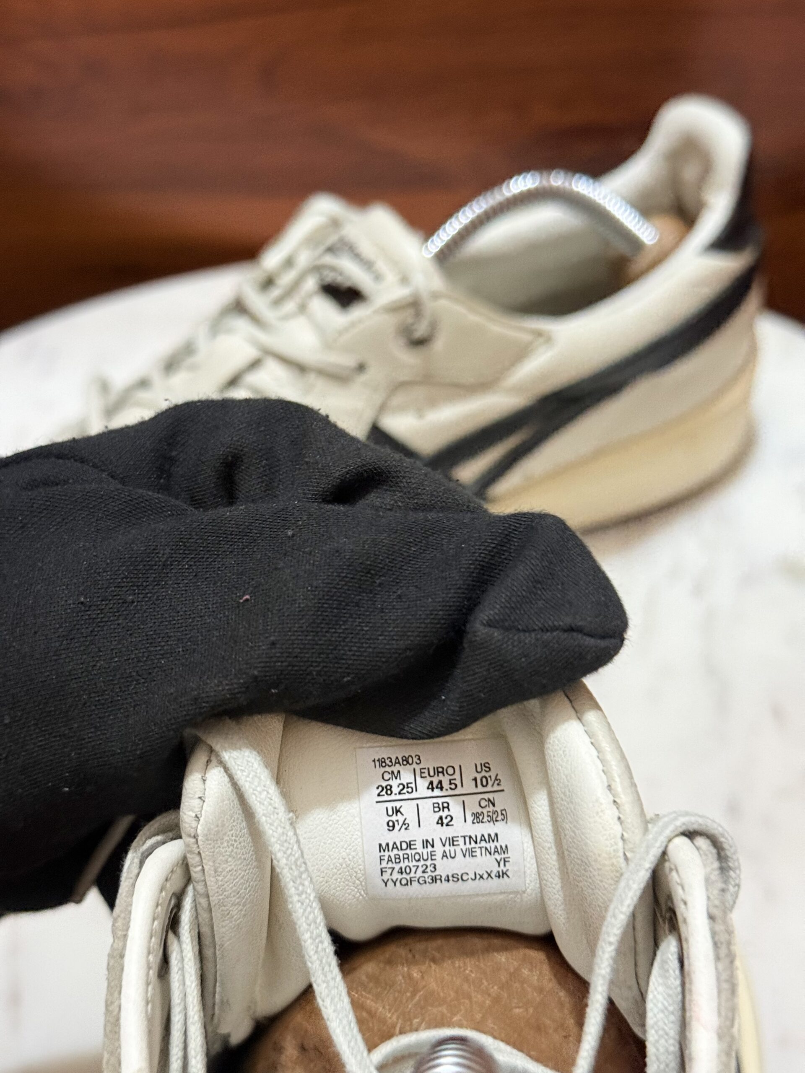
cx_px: 402
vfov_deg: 39.7
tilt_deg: -42.7
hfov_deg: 30.3
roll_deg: +4.1
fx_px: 1488
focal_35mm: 48
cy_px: 536
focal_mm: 6.76
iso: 320
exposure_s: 1/33
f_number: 1.78
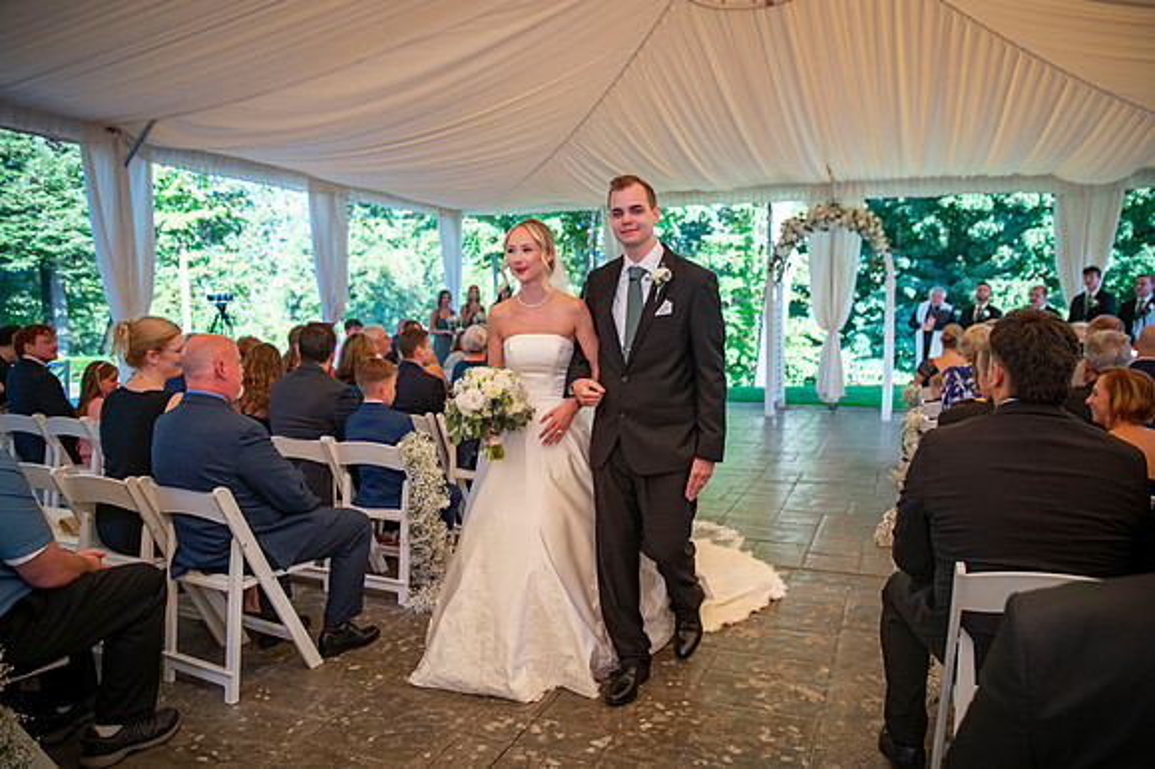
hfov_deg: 72.9
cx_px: 578
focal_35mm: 24
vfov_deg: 52.4
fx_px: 782
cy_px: 384
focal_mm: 24
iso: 800
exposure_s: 1/1250
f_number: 2.8
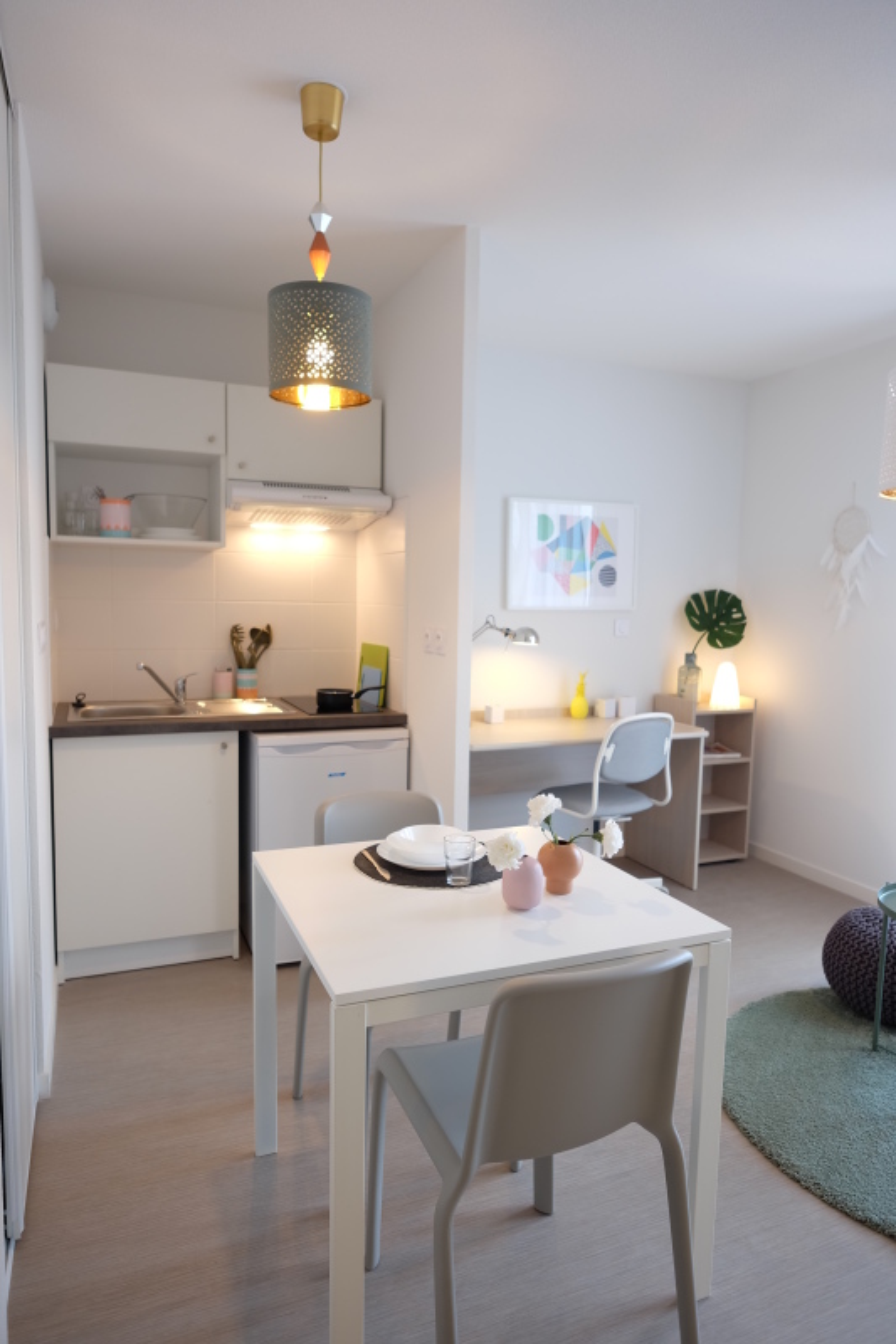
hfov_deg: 59.5
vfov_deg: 81.2
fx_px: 784
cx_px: 448
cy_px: 672
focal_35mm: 21
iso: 200
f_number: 2.8
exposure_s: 1/30
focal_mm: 14
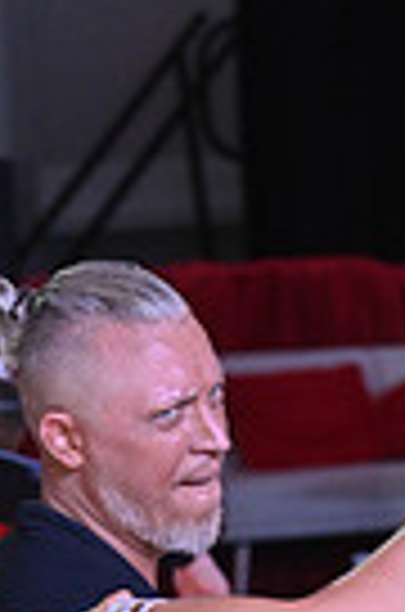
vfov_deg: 3.8
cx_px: 407
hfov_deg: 2.6
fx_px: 9074
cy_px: 1062
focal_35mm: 535
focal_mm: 125
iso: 1600
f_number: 6.3
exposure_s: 1/200
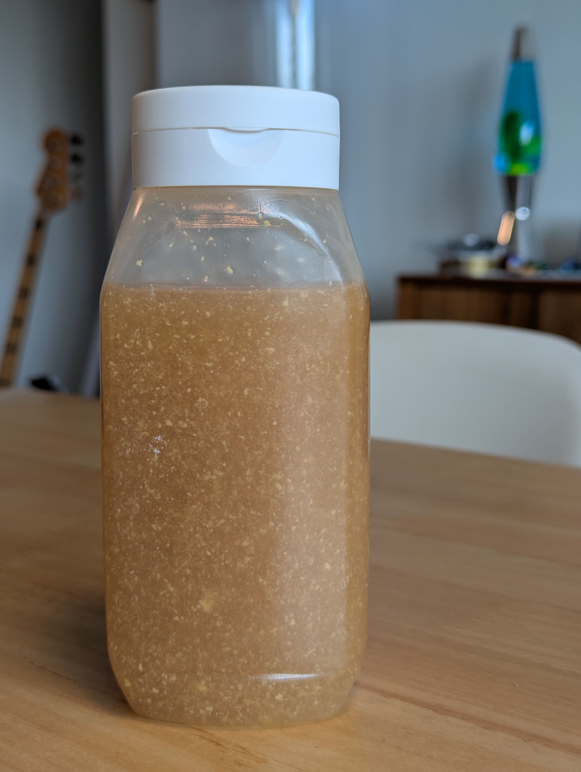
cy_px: 386
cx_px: 290
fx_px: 1072
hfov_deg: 30.3
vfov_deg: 39.6
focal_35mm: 48
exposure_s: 1/165
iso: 45
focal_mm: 6.81
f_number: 1.85
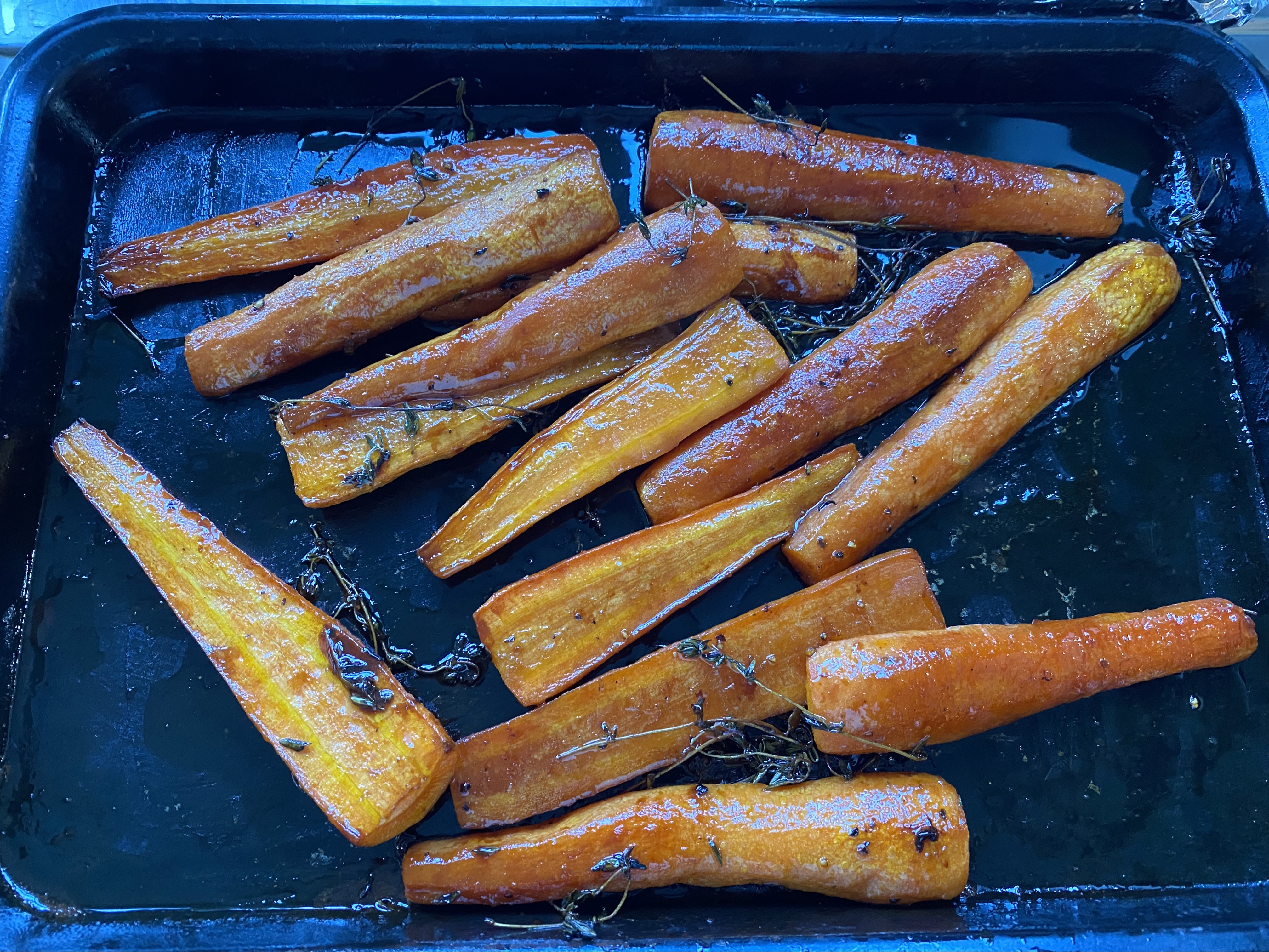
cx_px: 634
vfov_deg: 53.1
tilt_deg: -80.1
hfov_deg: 67.3
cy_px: 476
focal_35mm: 26
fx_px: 953
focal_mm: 4.25
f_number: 1.8
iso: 320
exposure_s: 1/50
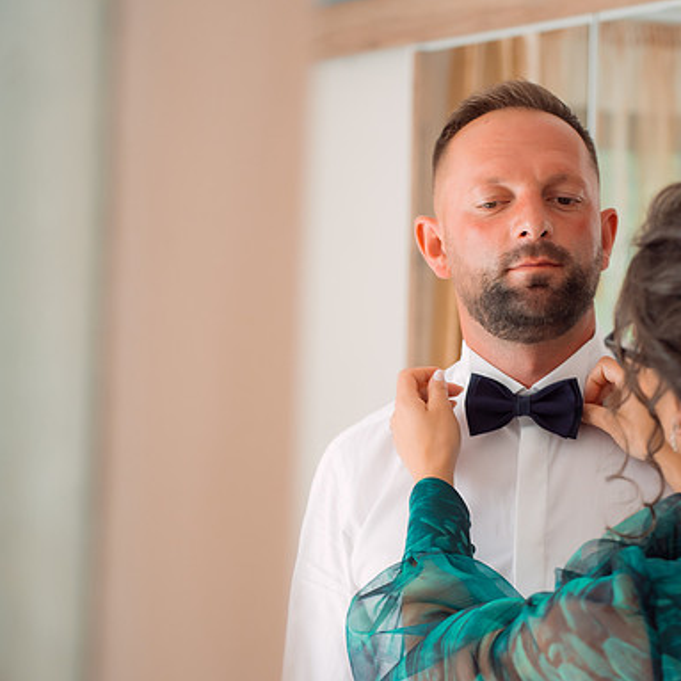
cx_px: 457
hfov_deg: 19.2
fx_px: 2003
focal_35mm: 90
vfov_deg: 19.3
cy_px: 341
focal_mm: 70
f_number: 4
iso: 1000
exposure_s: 1/200
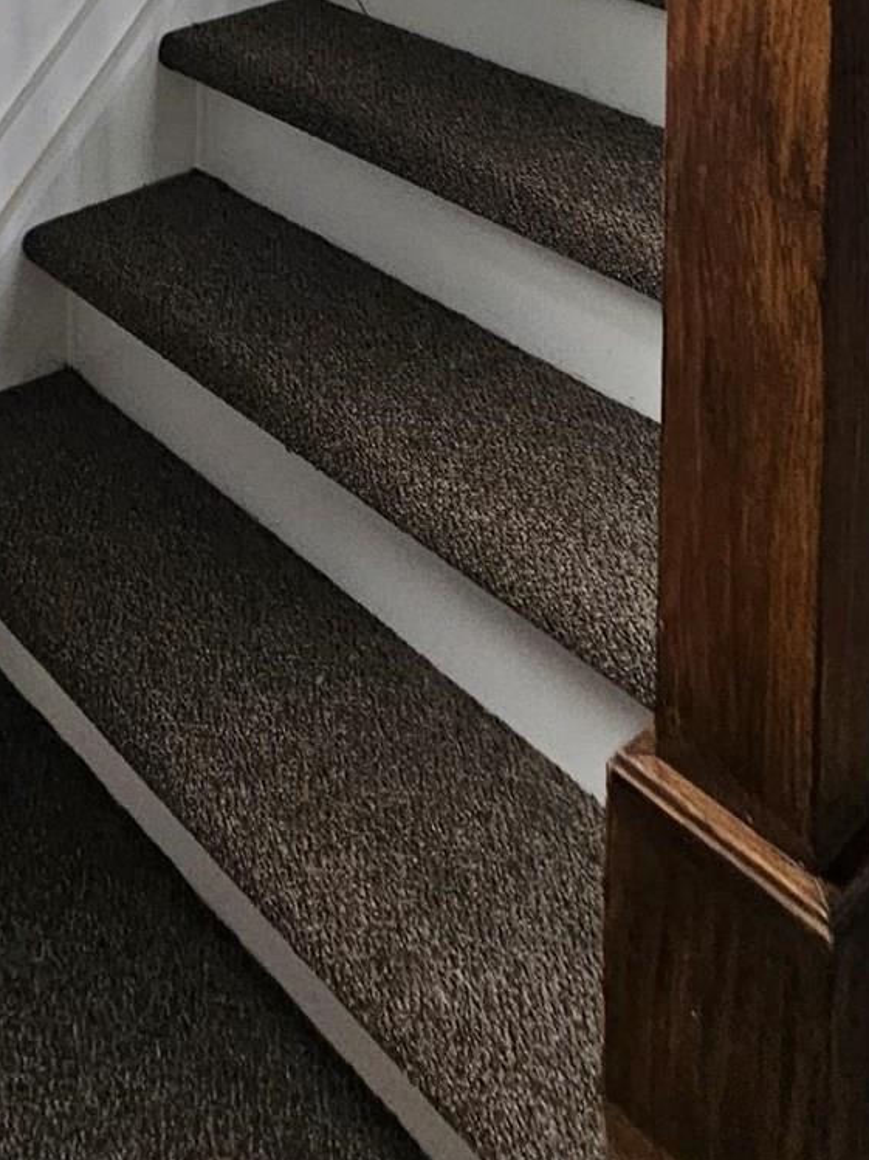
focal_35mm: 40
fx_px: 1340
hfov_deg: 33.1
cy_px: -409
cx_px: 10
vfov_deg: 32.5
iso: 160
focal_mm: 2.2
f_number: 2.2
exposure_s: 1/77.5
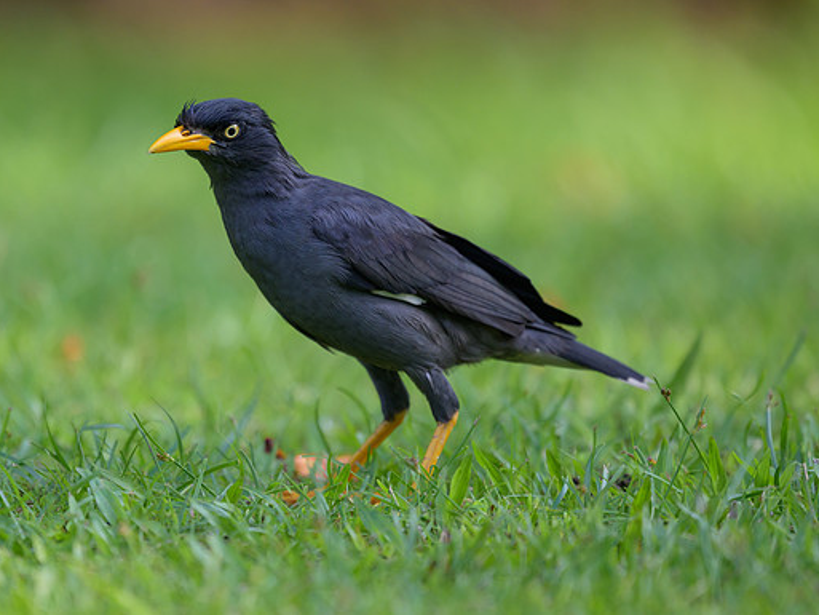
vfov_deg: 1.7
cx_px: 232
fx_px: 20163
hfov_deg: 2.3
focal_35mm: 852
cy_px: 301
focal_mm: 560
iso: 640
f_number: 4
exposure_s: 1/1250
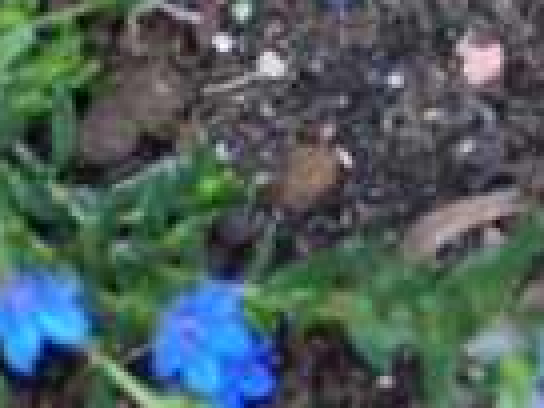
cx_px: -220
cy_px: 588
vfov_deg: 11.6
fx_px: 1933
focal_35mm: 123
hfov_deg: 15.1
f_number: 2.8
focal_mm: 8
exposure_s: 1/90
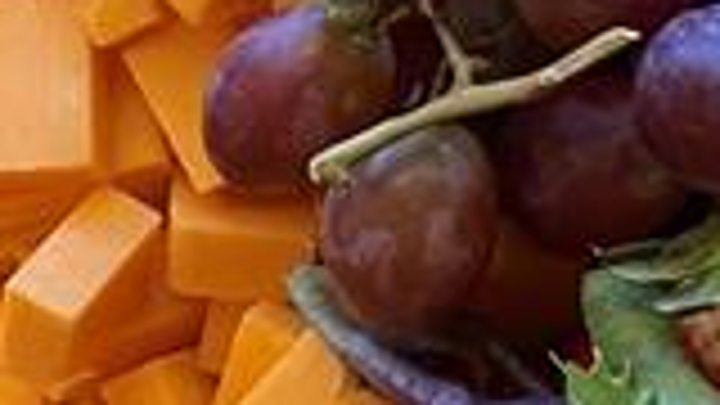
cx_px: 1116
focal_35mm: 136
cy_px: 18
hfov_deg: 14.6
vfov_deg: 8.9
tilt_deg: -76.6
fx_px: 2596
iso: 400
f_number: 1.8
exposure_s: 1/54
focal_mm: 4.25
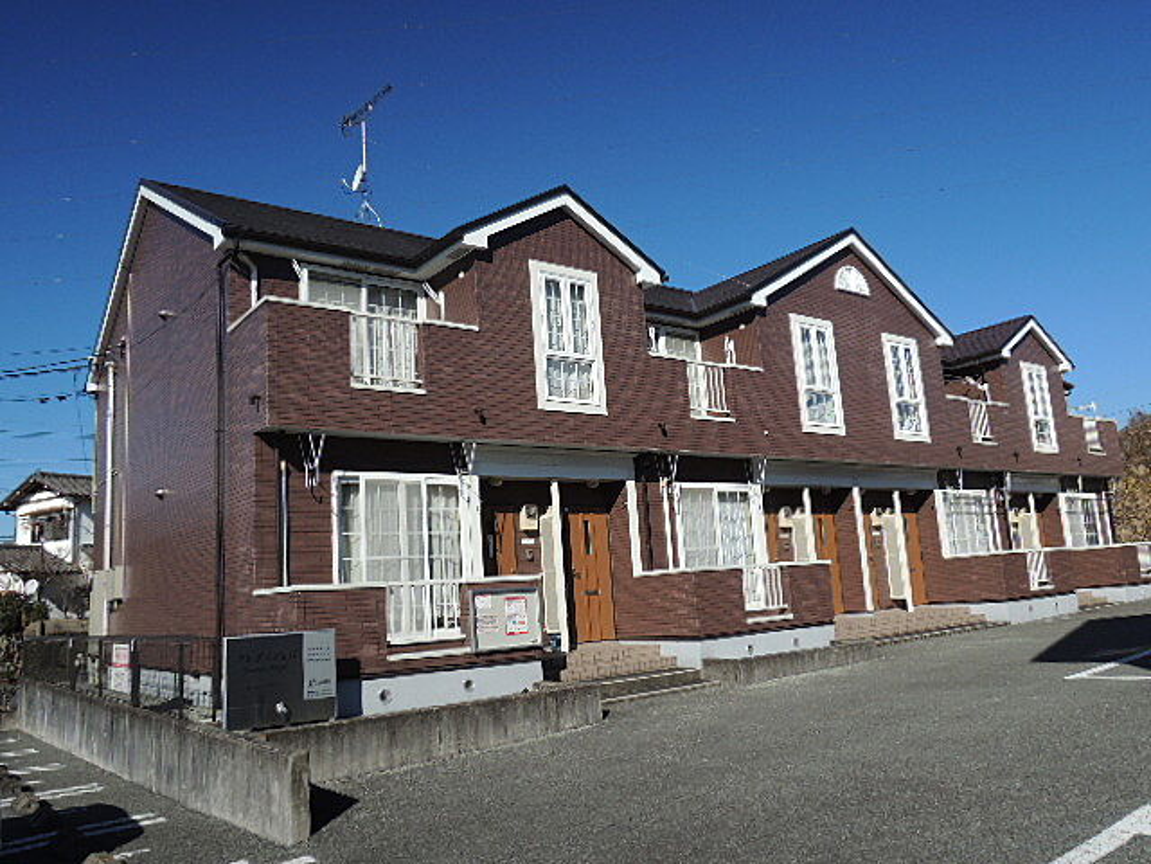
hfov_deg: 63.4
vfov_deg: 49.7
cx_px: 576
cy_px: 432
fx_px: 931
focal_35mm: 28
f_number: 3.5
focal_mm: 5
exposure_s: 1/1250
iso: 100
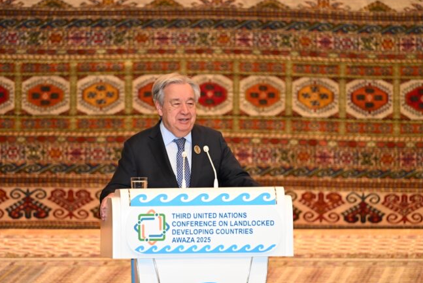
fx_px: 5055
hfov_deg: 4.8
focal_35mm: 430
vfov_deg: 3.2
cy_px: 142
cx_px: 212
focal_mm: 400
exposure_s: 1/100
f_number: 8
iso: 6400
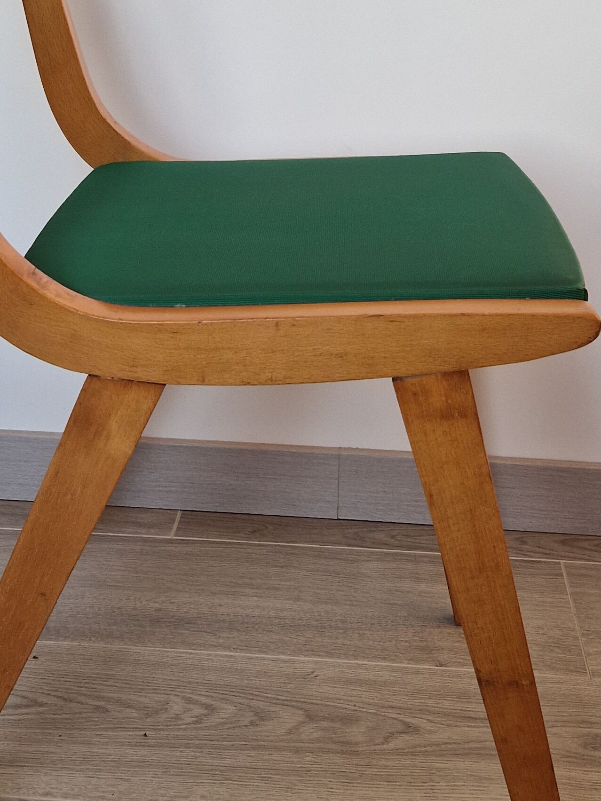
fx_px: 1250
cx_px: 303
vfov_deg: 35.2
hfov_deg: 27.0
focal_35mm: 54
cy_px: 258
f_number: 1.8
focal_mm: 5.4
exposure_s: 1/180
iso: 50
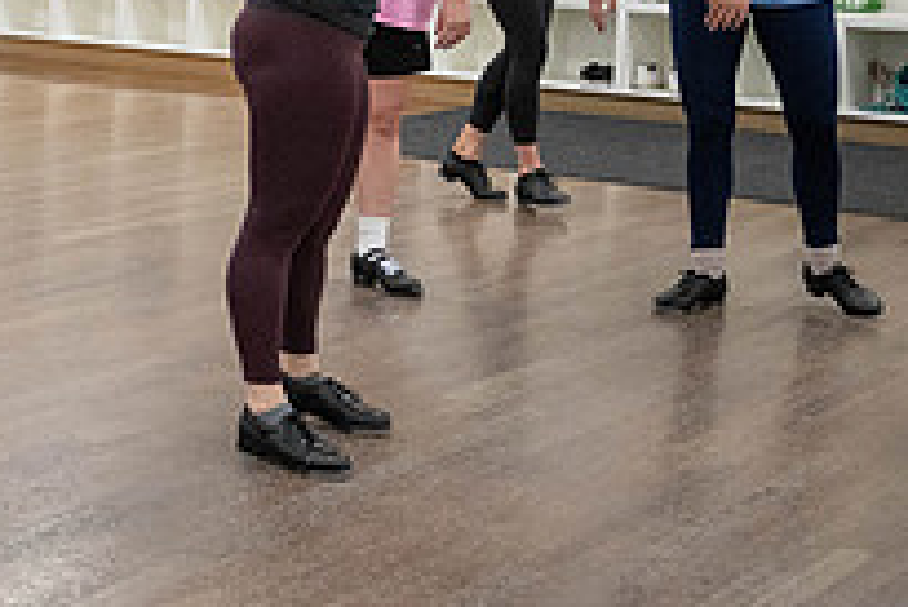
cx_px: -329
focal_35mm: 86
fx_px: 2171
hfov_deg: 21.1
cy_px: 86
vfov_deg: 15.8
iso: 3200
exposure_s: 1/640
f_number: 4
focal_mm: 30
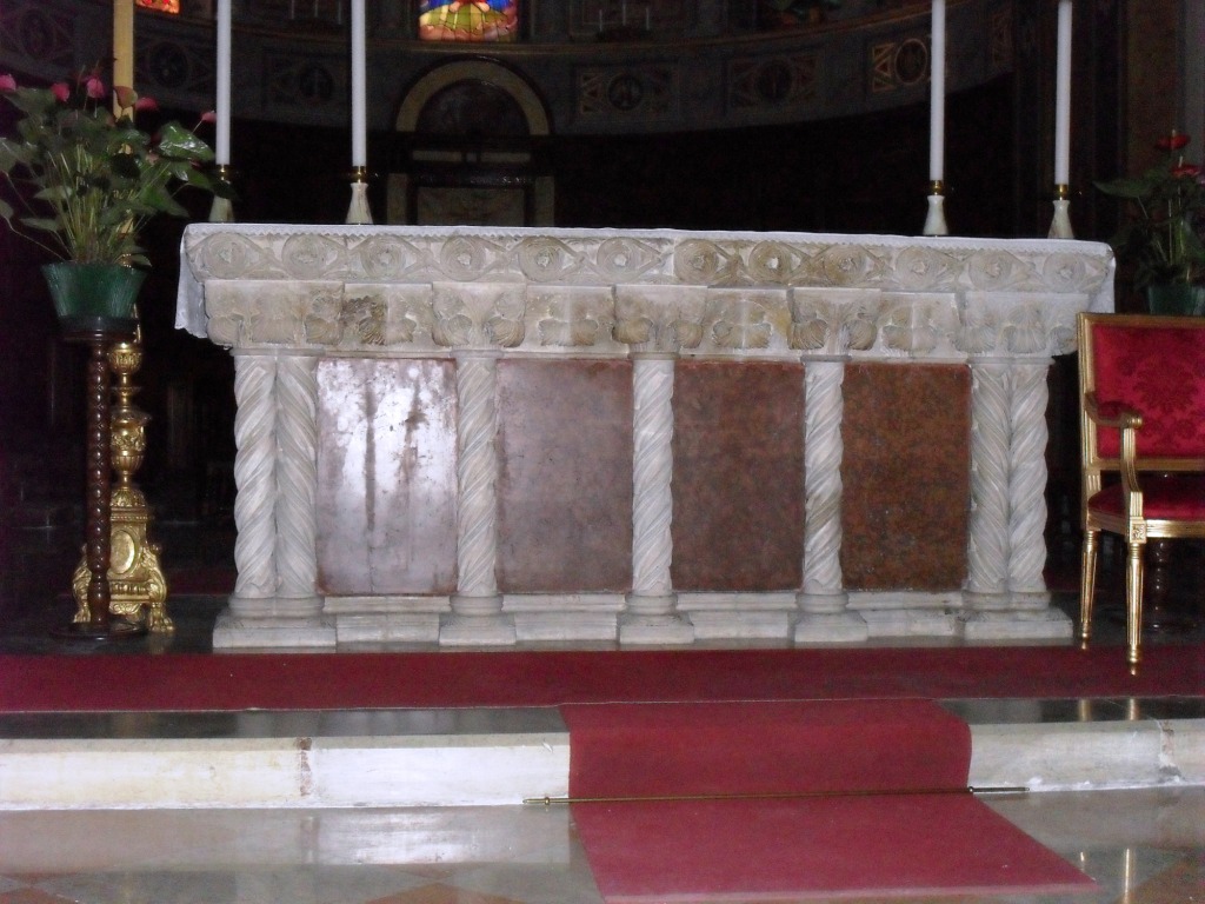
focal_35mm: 49
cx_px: 602
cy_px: 452
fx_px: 1706
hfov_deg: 38.9
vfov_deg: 29.7
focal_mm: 8.7
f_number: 3.9
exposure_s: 1/45
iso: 320
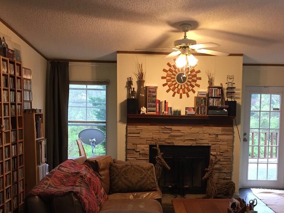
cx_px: 165
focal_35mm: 40
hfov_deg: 46.6
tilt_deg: -5.1
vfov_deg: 35.8
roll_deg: -1.6
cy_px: 134
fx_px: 328
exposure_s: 1/30
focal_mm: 4.15
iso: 50
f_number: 2.2
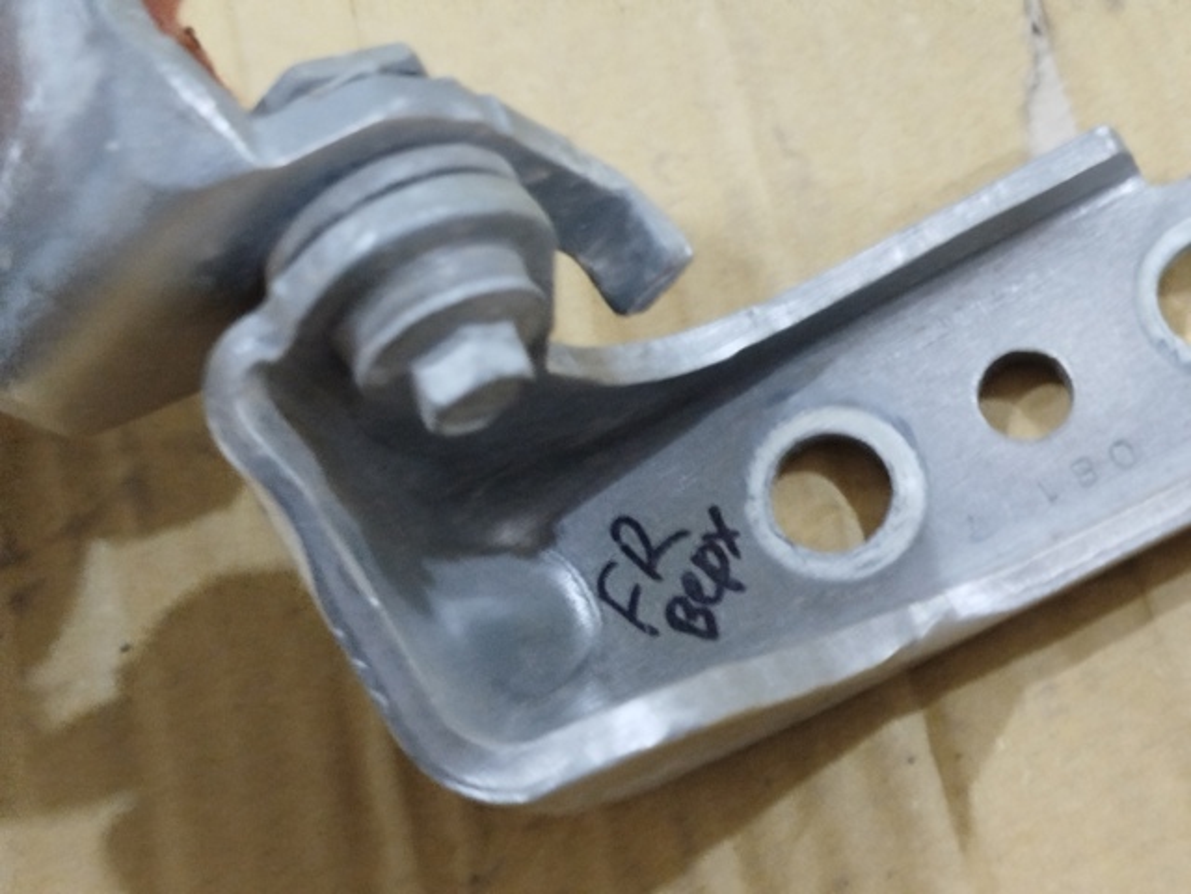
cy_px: 447
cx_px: 596
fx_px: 1548
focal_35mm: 45
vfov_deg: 32.2
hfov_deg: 42.1
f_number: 1.7
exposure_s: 1/17
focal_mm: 5.31
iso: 500
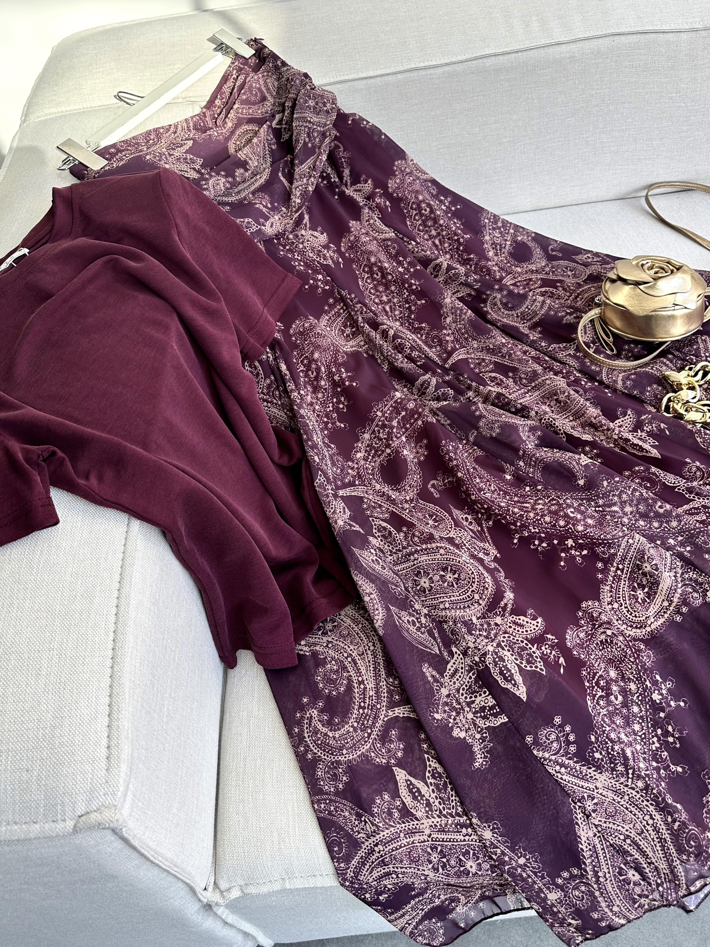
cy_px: 474
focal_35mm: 24
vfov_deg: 71.6
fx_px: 656
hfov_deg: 56.8
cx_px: 355
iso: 80
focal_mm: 6.86
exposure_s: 1/460
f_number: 1.78
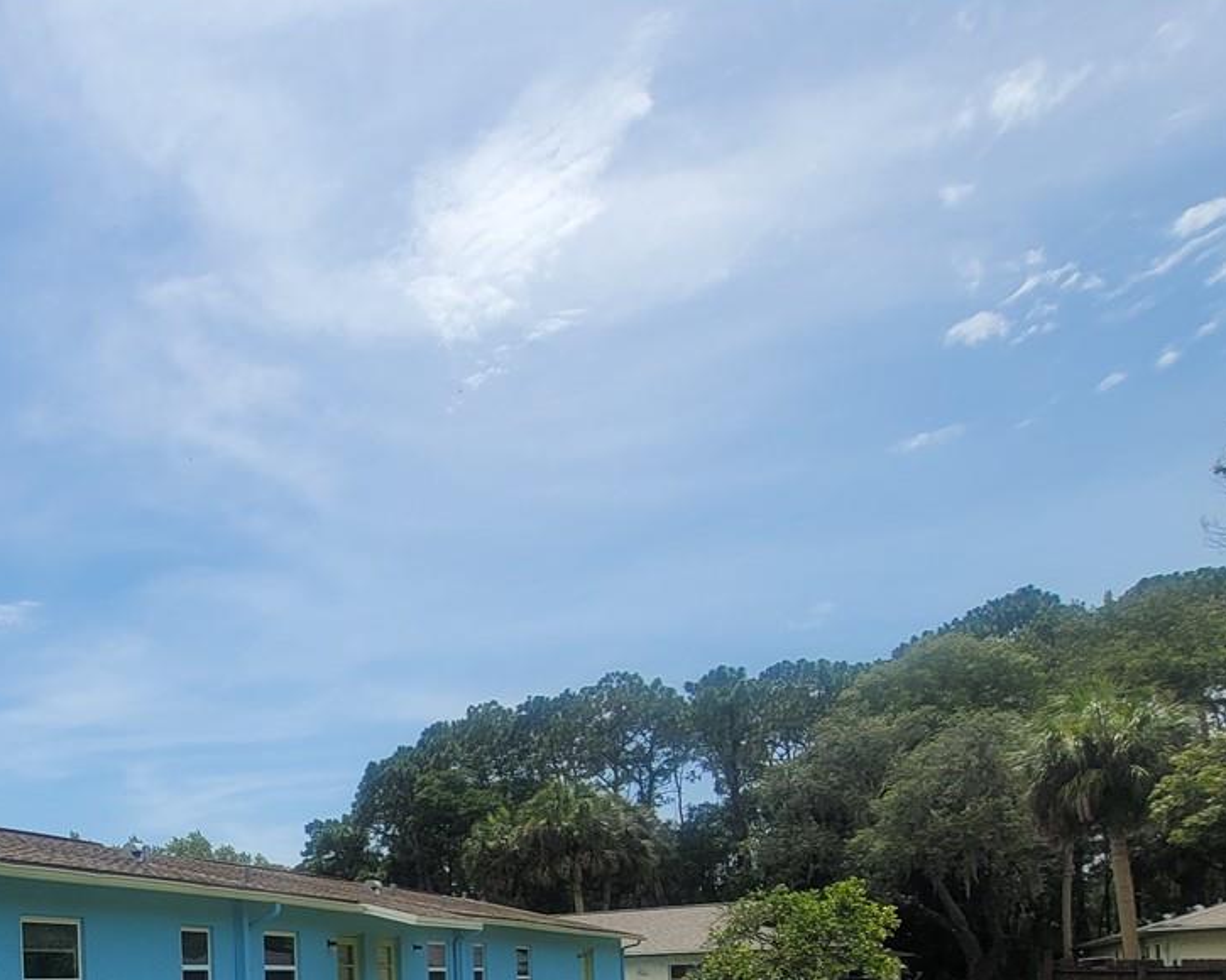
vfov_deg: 43.5
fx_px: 1016
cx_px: 100
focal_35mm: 28
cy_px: 999
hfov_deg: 53.6
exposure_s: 1/2835
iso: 64
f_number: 2.2
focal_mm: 2.2
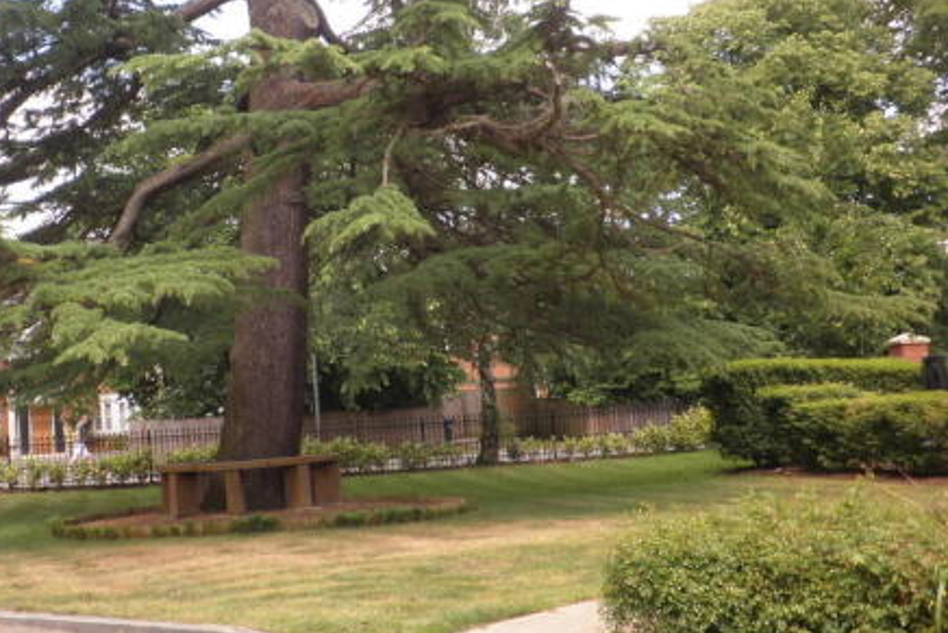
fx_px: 1317
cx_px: 329
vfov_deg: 27.0
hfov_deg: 39.2
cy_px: 282
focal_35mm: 50
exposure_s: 1/100
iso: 64
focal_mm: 6.3
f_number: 3.5
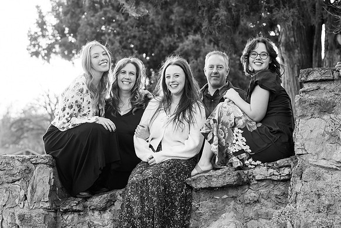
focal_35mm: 87
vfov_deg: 15.7
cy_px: 114
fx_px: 824
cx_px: 170
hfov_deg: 23.4
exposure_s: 1/500
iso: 2000
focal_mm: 87
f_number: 5
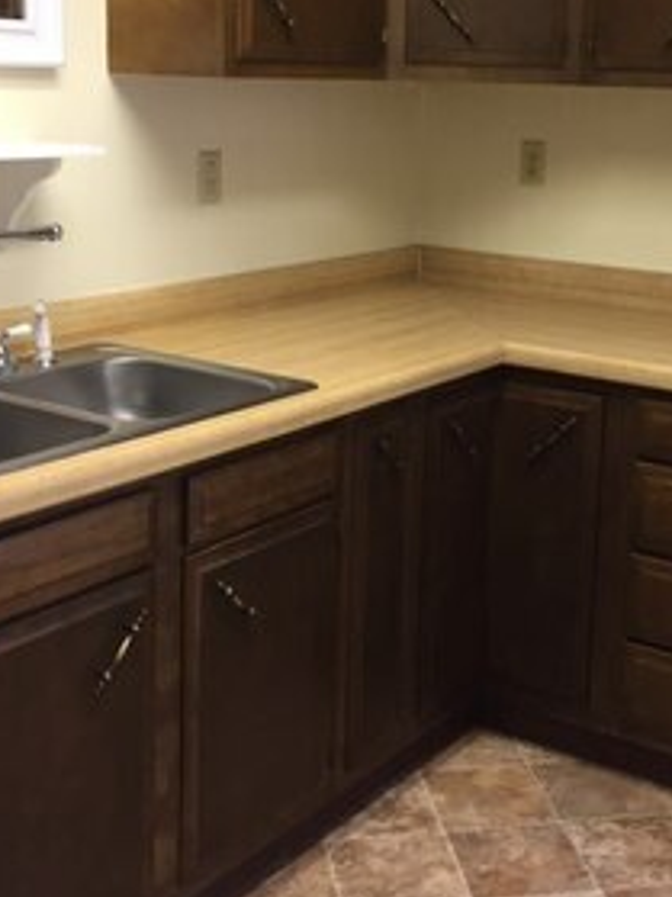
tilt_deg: -10.7
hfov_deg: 27.9
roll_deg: -1.9
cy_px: 331
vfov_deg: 36.6
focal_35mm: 52
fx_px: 1347
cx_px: 407
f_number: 2.2
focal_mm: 4.15
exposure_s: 1/30
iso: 64
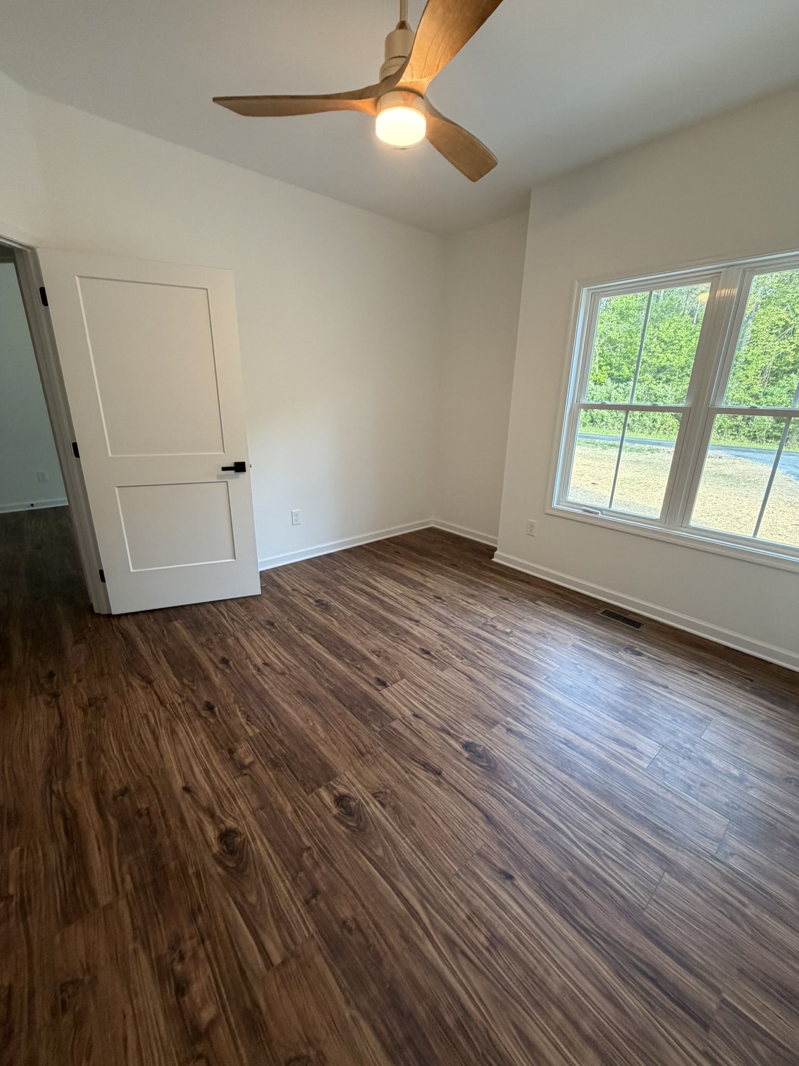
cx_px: 400
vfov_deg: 102.1
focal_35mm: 14
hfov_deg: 85.7
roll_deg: -0.9
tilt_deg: -18.2
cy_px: 533
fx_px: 431
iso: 320
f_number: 2.2
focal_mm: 2.22
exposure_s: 1/120
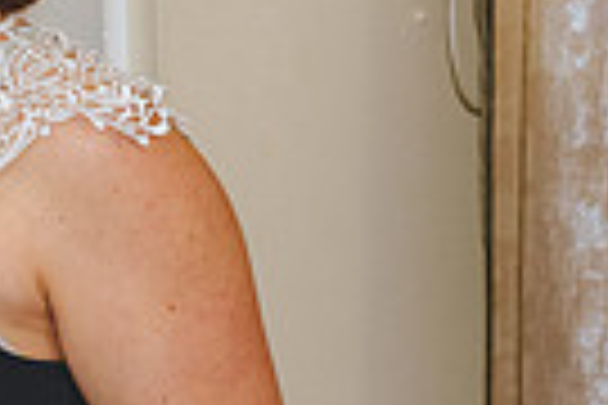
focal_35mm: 261
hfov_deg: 7.8
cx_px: -194
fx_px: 4408
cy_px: 78
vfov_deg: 5.3
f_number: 4
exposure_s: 1/125
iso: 3200
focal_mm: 50
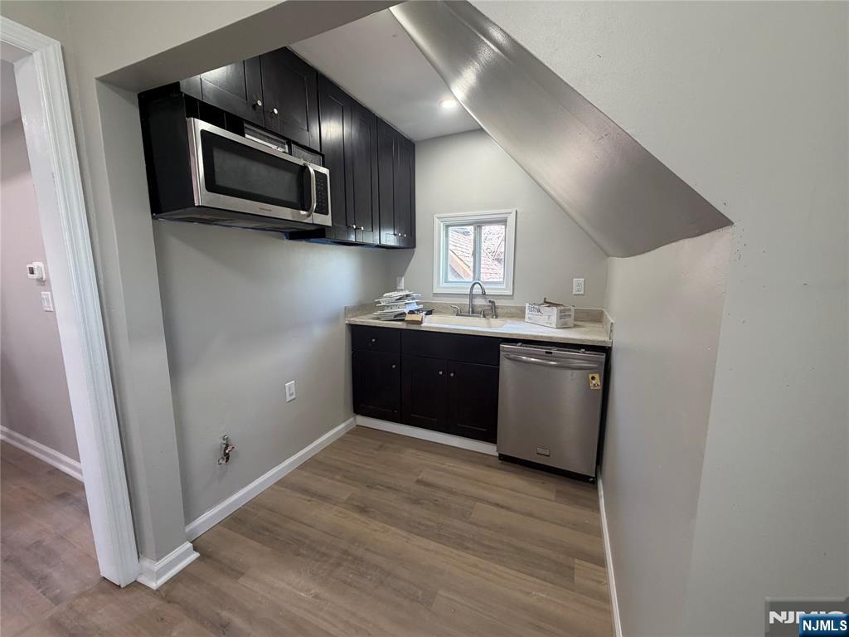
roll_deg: +0.5
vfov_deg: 85.7
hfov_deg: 102.1
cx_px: 424
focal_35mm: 14
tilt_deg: -7.4
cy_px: 318
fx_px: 343
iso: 160
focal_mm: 2.22
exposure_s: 1/60
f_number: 2.2
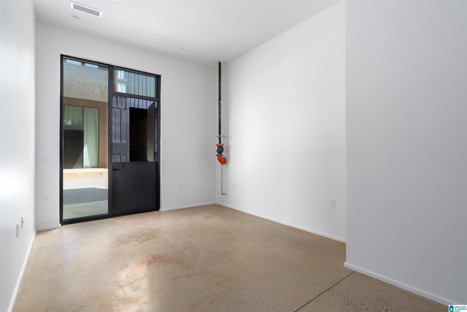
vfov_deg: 70.4
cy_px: 156
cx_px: 234
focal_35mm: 17
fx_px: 221
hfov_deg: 93.3
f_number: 8
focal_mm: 17
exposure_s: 1
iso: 100
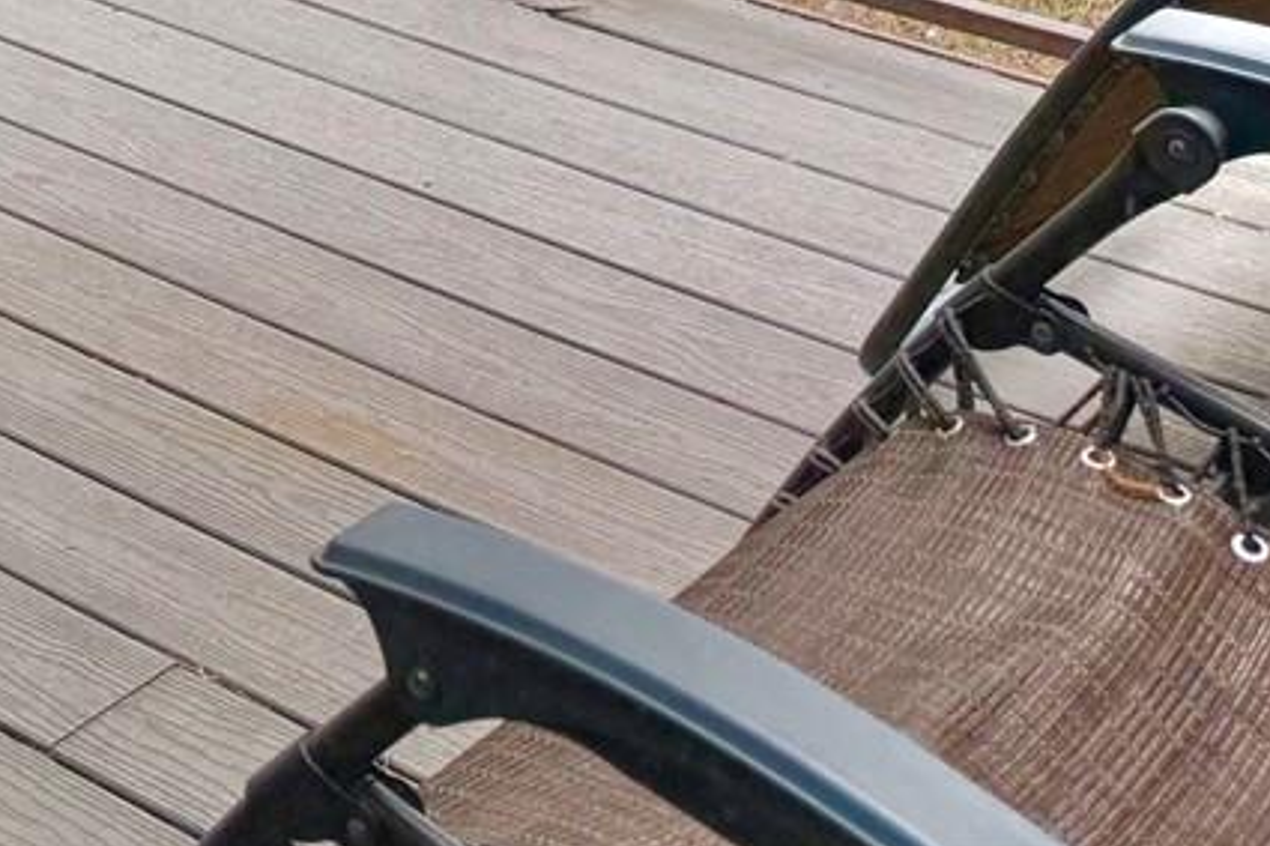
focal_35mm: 94
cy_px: -937
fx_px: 3315
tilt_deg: -7.8
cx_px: -442
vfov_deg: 12.5
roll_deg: +0.7
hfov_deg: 19.7
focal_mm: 6.76
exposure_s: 1/840
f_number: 1.78
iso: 80
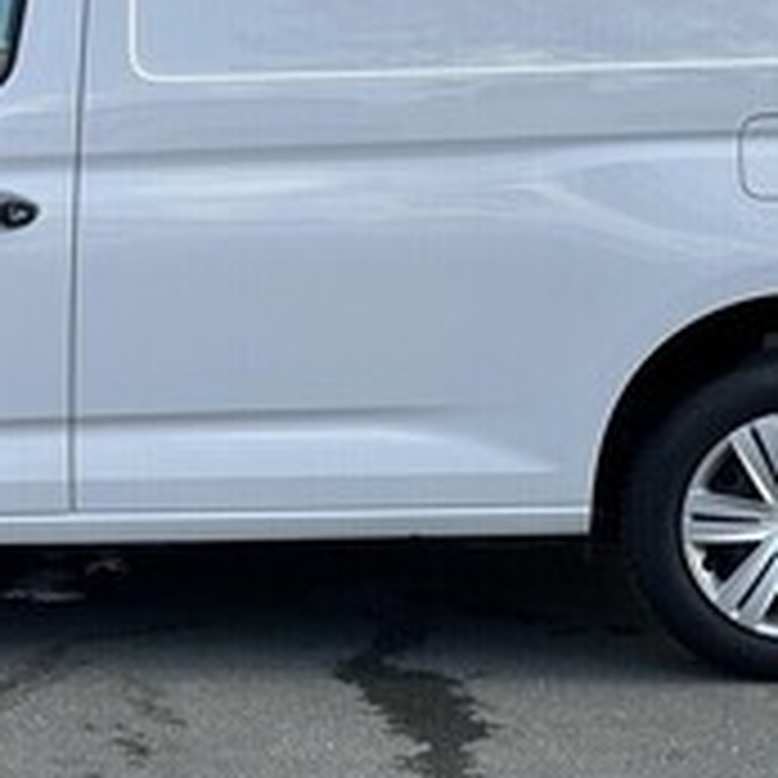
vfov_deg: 12.9
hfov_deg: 12.8
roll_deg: -0.5
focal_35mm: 135
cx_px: 63
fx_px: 3433
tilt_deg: -7.5
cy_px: 367
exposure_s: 1/1145
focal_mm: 6.86
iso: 64
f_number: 1.78
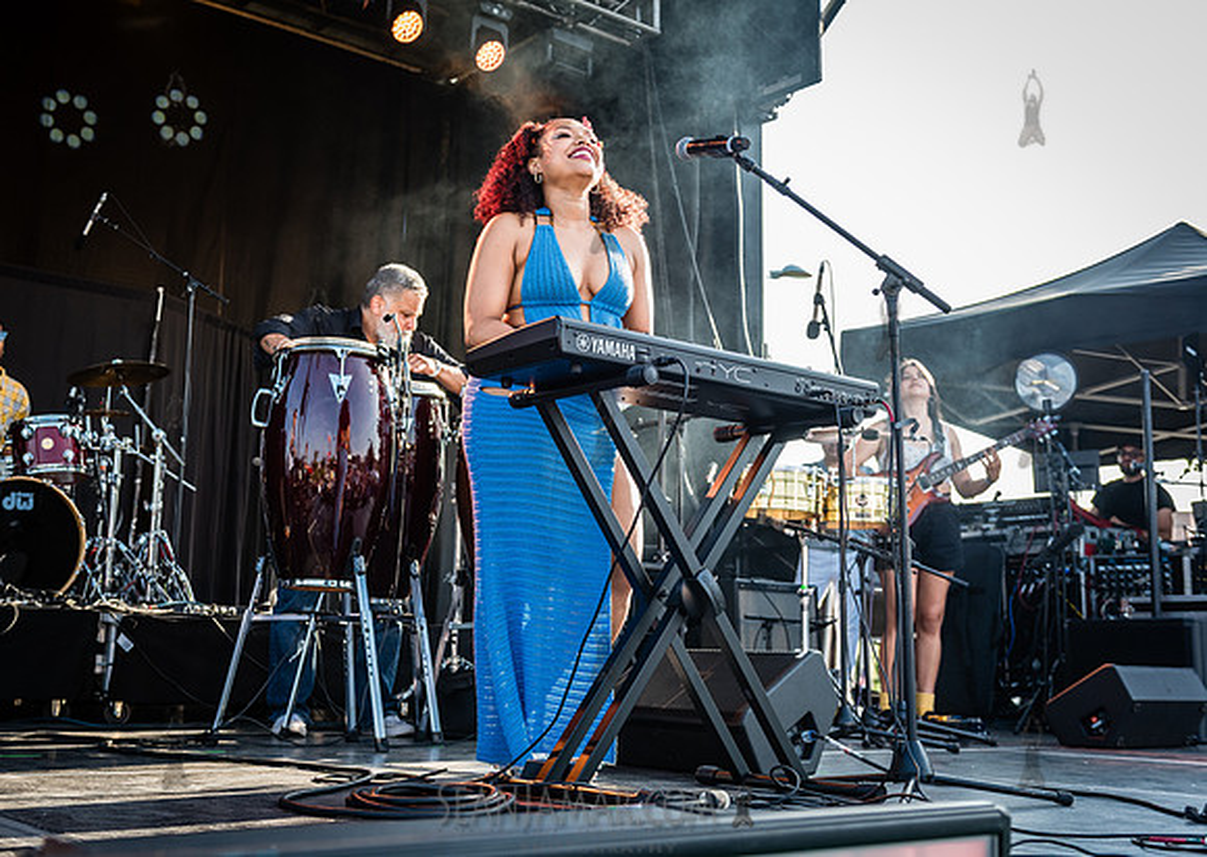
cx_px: 536
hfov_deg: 46.0
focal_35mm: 41
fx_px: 1417
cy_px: 409
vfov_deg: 33.7
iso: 500
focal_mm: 38
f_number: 4
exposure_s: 1/500
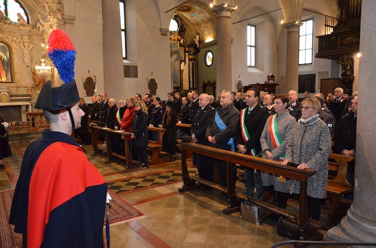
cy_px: 124
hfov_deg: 67.5
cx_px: 188
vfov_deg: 47.7
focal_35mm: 27
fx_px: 281
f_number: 4
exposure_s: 1/60
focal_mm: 18
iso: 3200
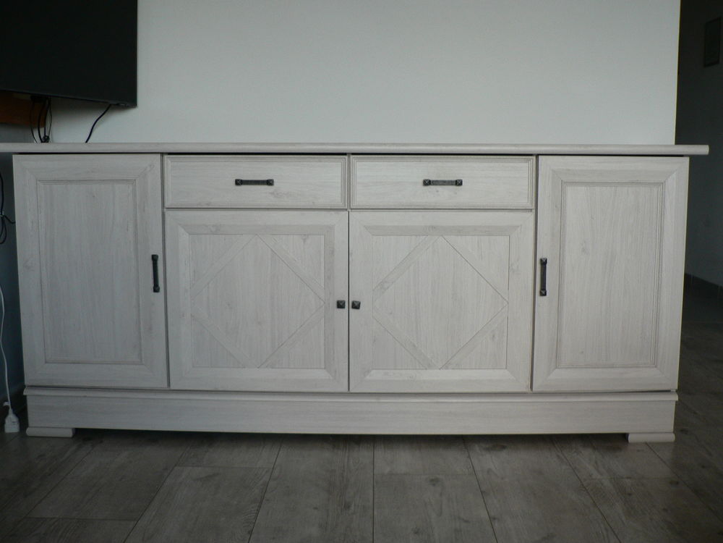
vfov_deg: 39.7
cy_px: 272
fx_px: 752
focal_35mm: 36
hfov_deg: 51.4
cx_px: 362
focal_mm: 6
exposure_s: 1/30
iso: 150
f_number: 2.8
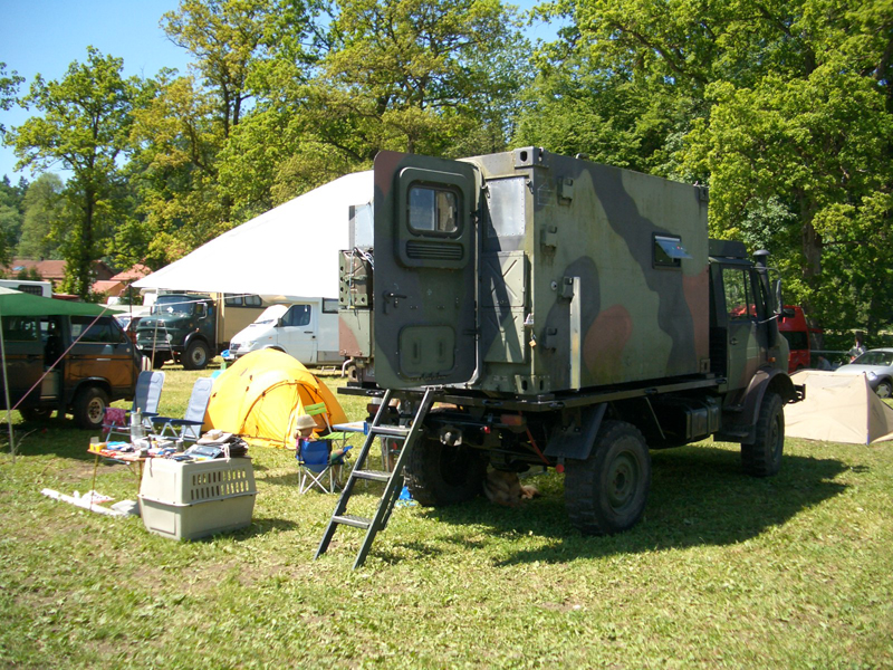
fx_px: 903
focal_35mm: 35
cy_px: 335
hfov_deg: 52.6
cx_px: 446
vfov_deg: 40.7
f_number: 2.6
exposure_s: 1/640
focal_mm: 5.8
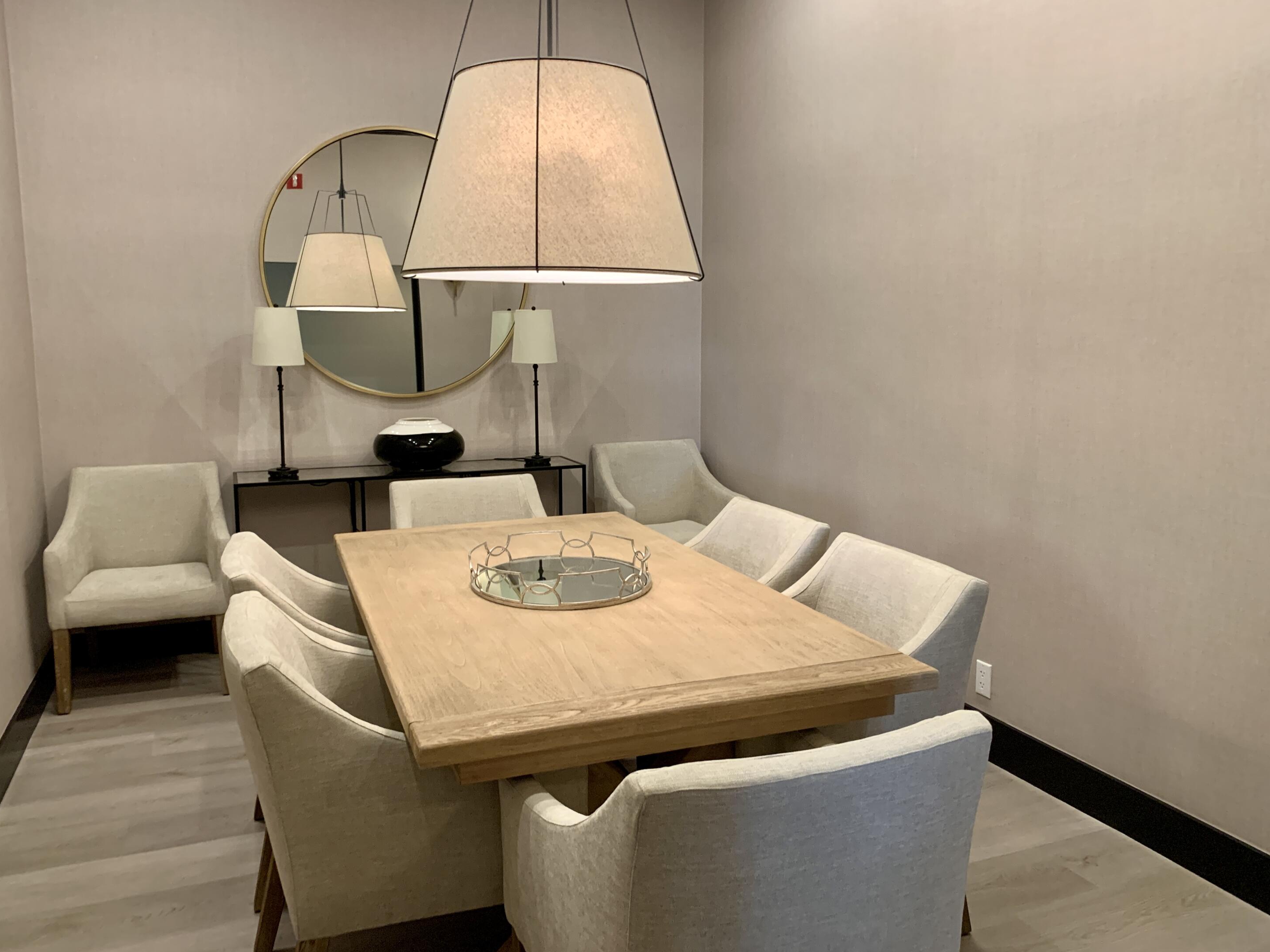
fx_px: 991
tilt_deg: -5.4
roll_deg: -0.8
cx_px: 622
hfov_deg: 65.3
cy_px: 471
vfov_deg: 51.4
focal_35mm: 27
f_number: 1.8
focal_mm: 4.25
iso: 250
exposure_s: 1/40
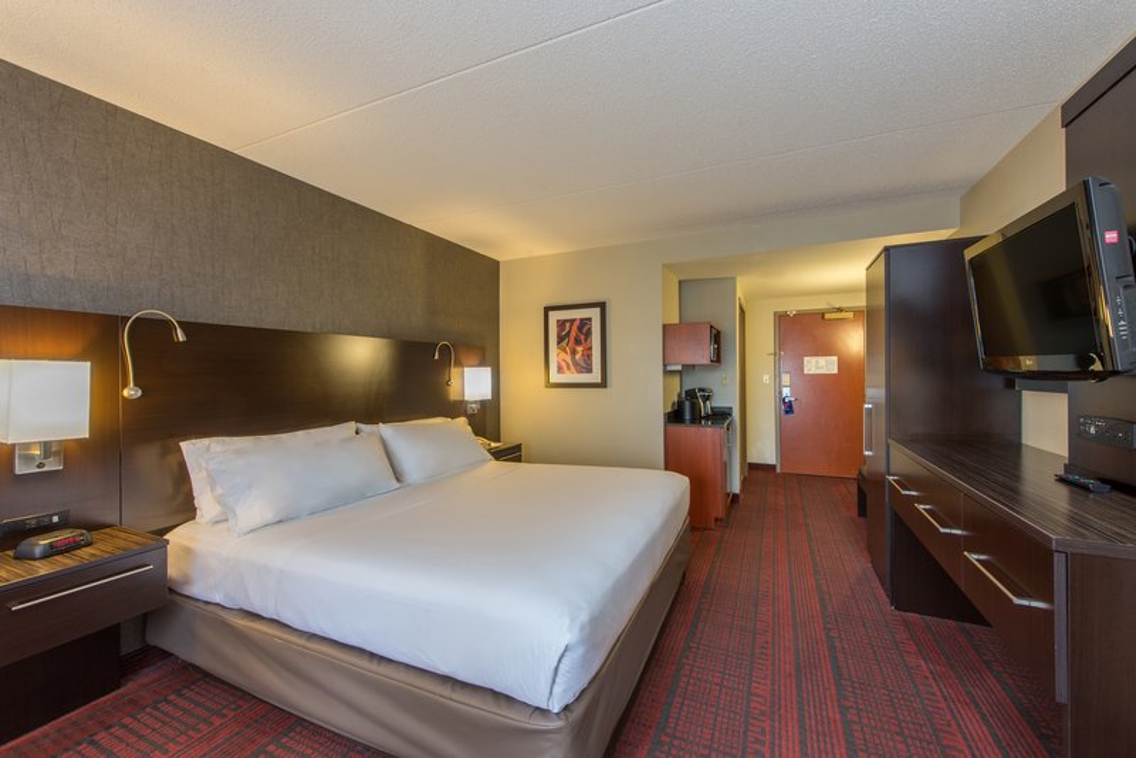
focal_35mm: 14
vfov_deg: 81.3
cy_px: 379
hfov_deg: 104.2
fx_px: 442
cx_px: 568
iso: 200
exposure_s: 1/1.25
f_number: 10
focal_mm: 14
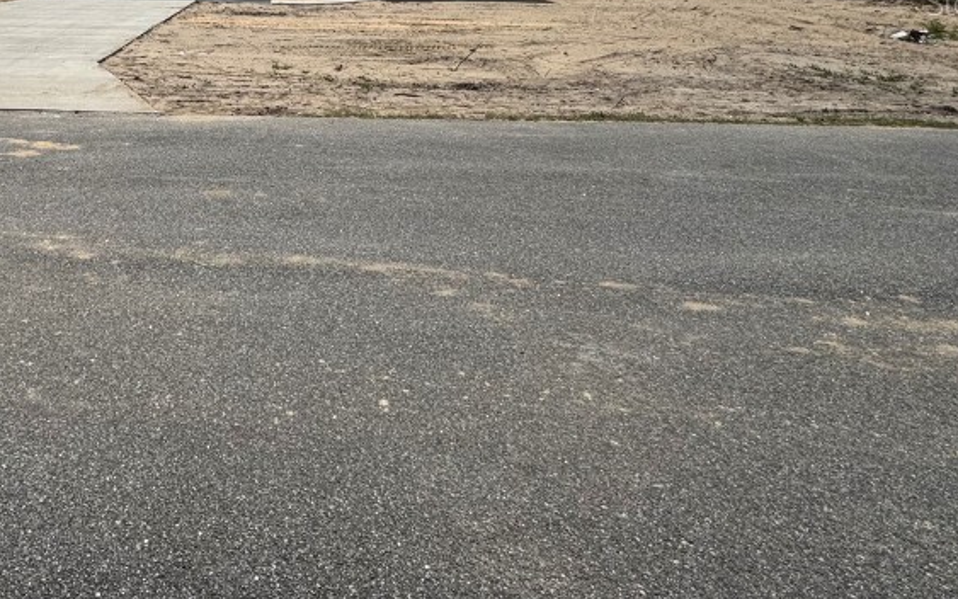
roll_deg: -0.1
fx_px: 705
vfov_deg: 40.4
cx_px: 214
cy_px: 2
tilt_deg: -3.3
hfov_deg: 63.4
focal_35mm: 27
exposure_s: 1/3717
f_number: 2.2
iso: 32
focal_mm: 2.22
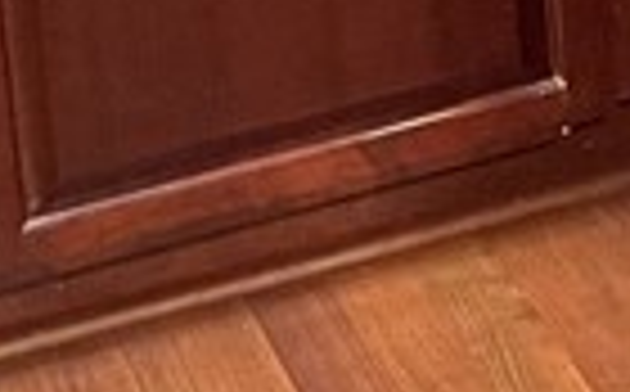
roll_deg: +2.3
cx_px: 994
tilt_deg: -11.0
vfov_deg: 6.0
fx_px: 3463
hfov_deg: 10.0
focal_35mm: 202
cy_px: -825
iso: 500
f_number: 1.6
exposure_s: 1/40
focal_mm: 5.1
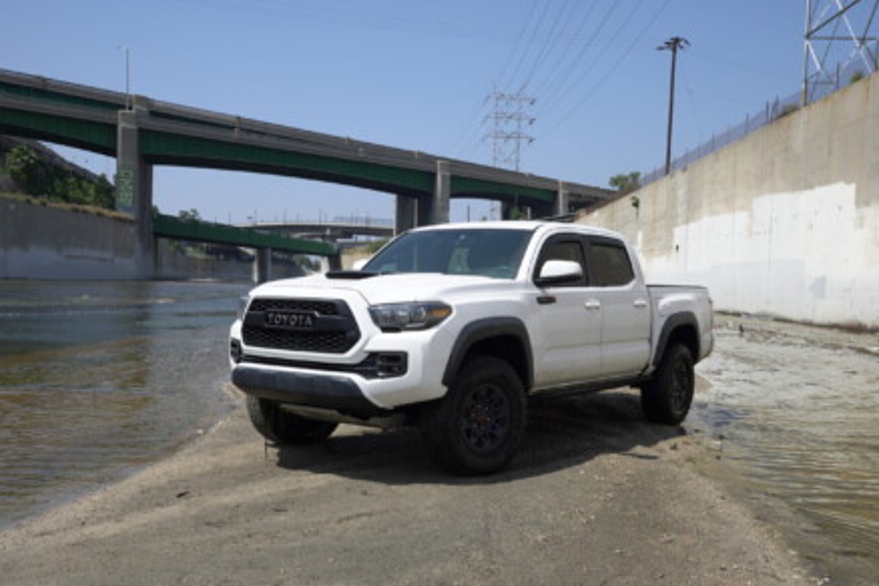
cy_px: 299
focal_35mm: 37
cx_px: 442
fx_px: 903
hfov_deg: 51.9
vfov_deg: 35.9
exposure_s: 1/500
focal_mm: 24
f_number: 6.3
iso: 100
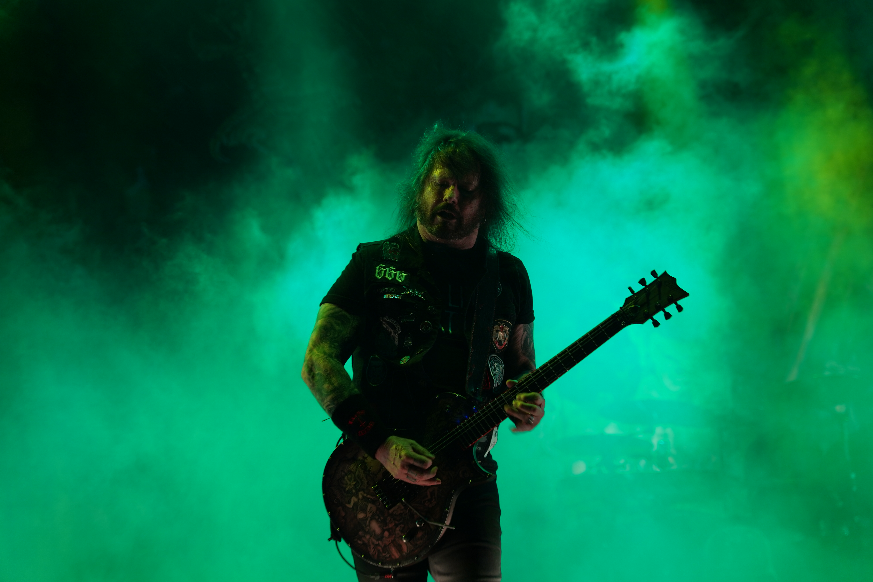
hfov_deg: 23.6
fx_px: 2085
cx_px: 436
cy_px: 291
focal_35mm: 86
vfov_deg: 15.9
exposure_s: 1/100
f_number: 4
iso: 250
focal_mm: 86
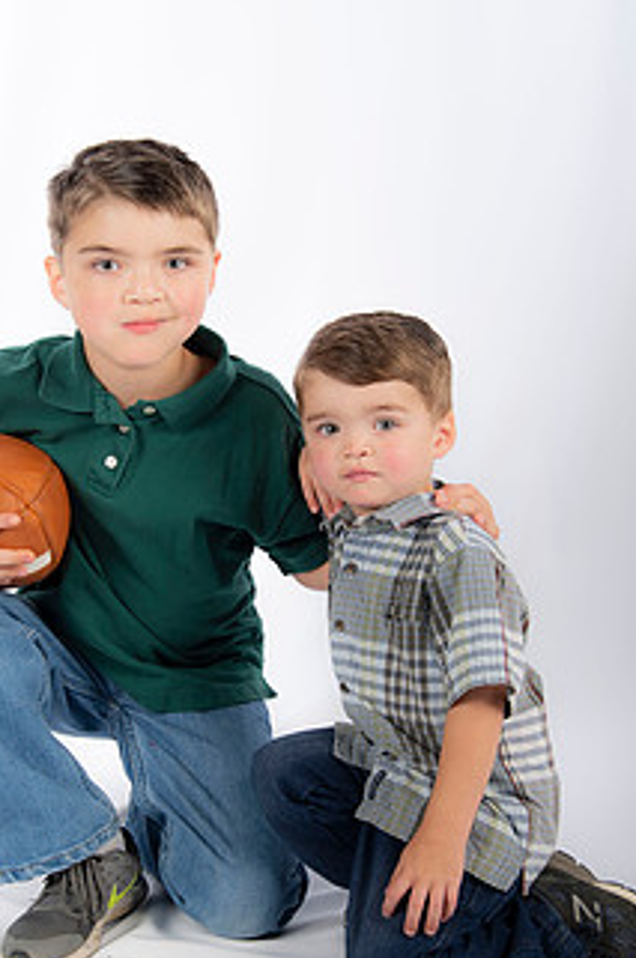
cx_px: 249
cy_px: 501
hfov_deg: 18.6
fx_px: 1941
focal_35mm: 73
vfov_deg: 27.7
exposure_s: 1/200
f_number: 5.6
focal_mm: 52
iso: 100
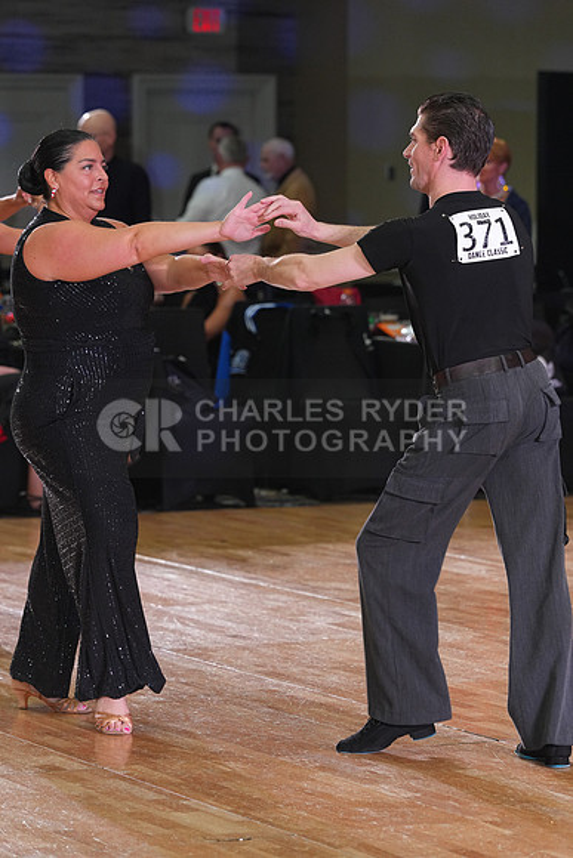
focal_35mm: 161
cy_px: 429
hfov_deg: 8.5
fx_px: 3841
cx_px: 286
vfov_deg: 12.8
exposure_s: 1/200
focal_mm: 161
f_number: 5
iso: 2500
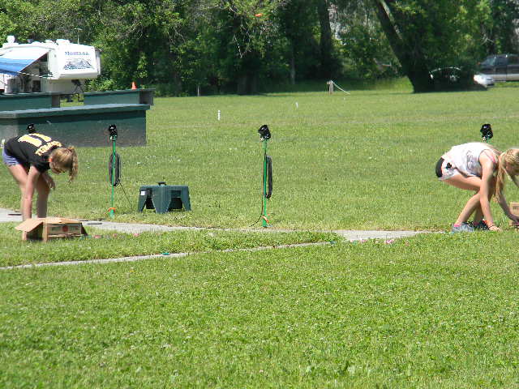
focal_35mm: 226
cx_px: 260
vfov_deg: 6.6
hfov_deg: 8.8
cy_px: 194
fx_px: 3388
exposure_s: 1/238
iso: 80
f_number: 5.4
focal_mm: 41
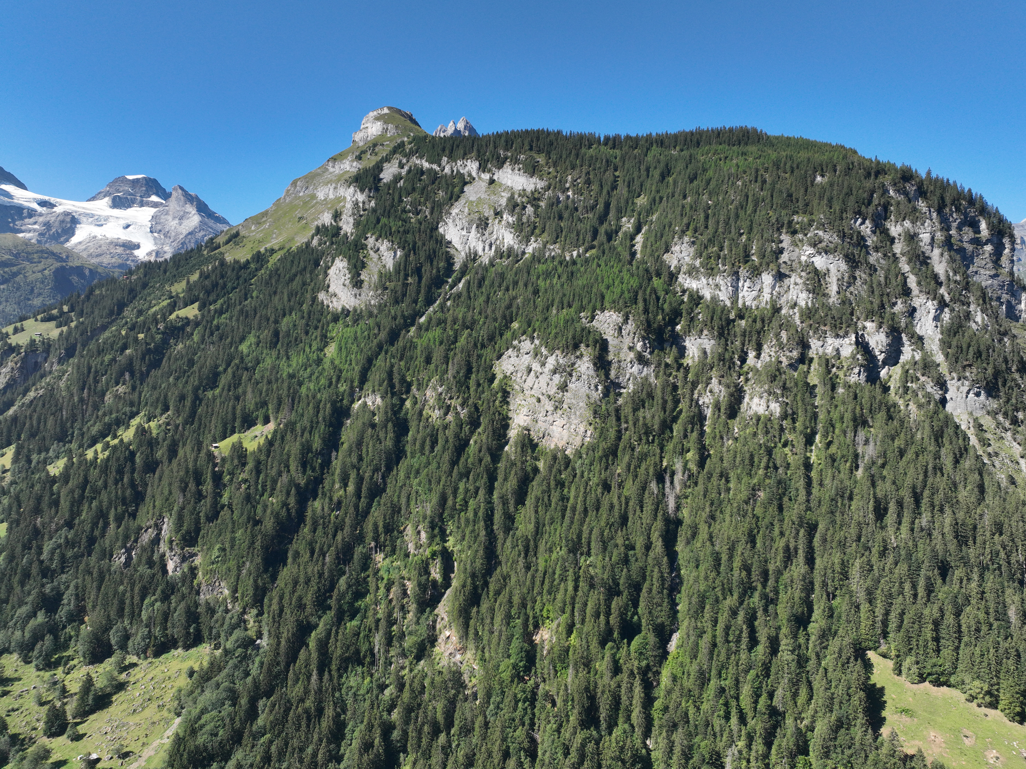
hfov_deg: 71.6
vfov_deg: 56.8
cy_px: 384
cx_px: 513
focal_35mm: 24
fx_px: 711
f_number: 2.8
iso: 100
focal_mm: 12.29
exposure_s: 1/1250
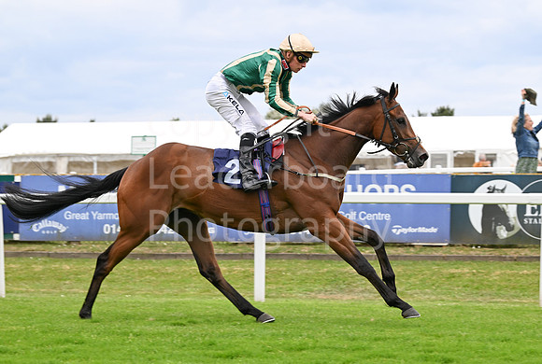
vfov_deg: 12.5
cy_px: 182
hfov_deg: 18.5
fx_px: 1660
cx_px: 271
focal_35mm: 110
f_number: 5.6
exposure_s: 1/1000
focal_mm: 110
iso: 400
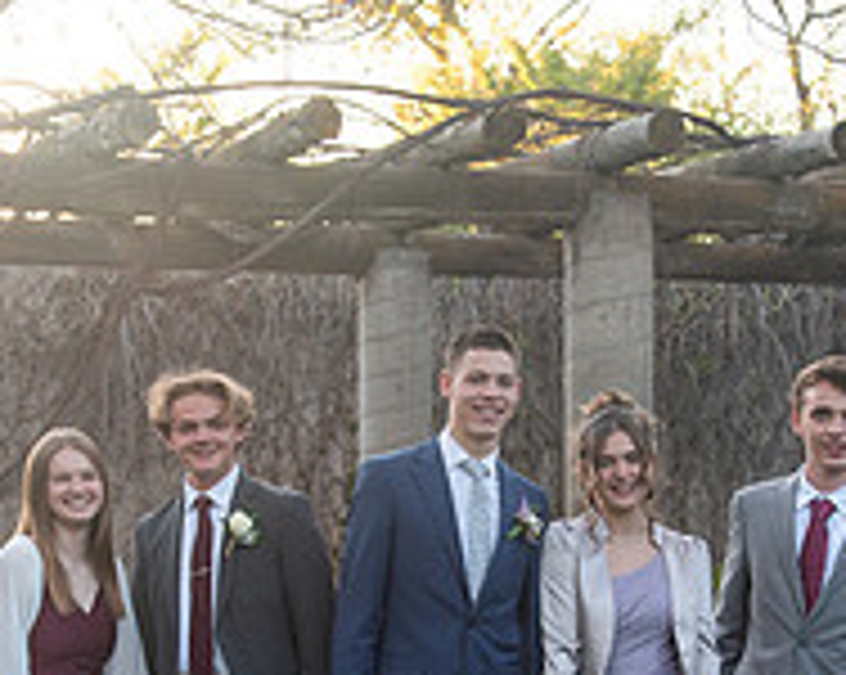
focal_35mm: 116
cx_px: 441
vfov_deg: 13.1
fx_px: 2901
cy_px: 641
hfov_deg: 16.6
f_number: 5.6
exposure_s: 1/125
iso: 640
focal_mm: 40
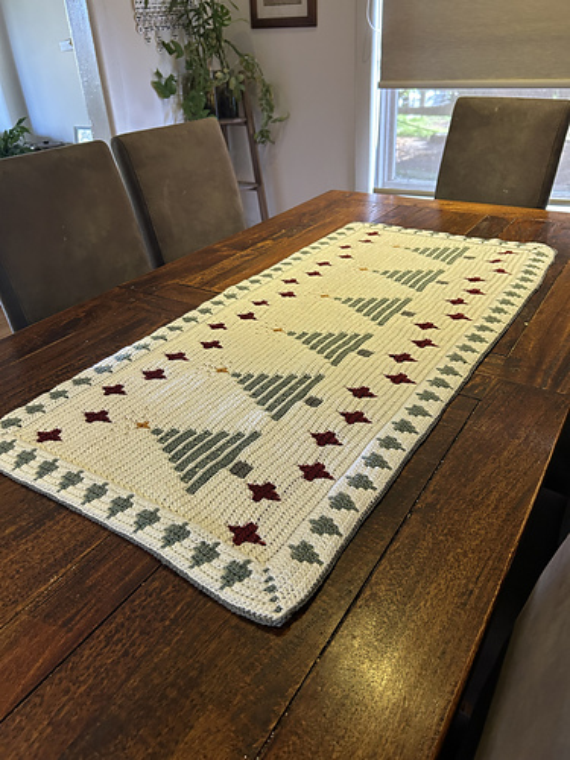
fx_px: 571
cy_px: 380
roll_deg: +1.9
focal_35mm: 26
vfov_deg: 67.3
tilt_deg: -30.6
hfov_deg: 53.1
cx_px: 285
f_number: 1.5
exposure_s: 1/50
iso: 250
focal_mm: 5.7
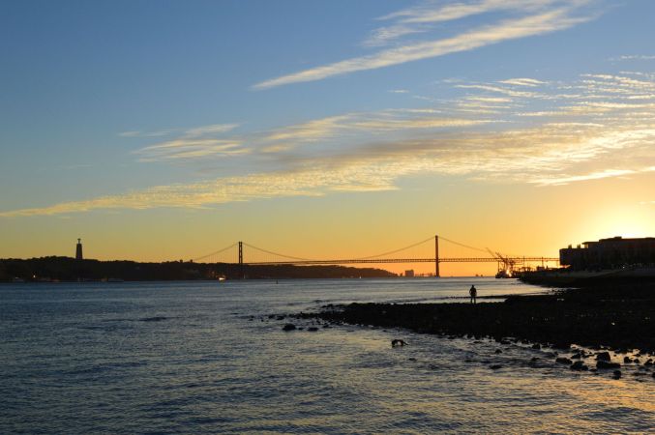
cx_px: 328
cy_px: 218
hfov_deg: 45.0
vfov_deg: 30.8
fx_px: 791
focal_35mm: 44
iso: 400
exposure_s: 1/400
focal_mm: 29
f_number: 11
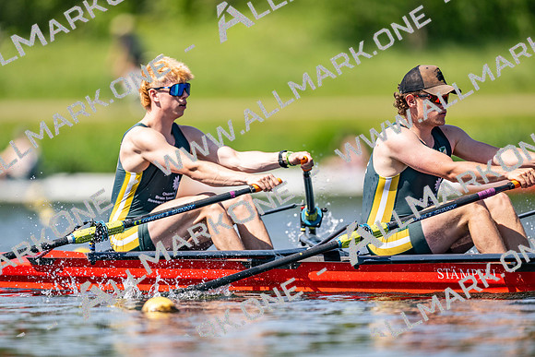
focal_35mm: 600
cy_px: 178
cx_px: 268
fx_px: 8918
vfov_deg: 2.3
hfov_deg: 3.4
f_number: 4
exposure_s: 1/2500
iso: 320
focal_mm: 600
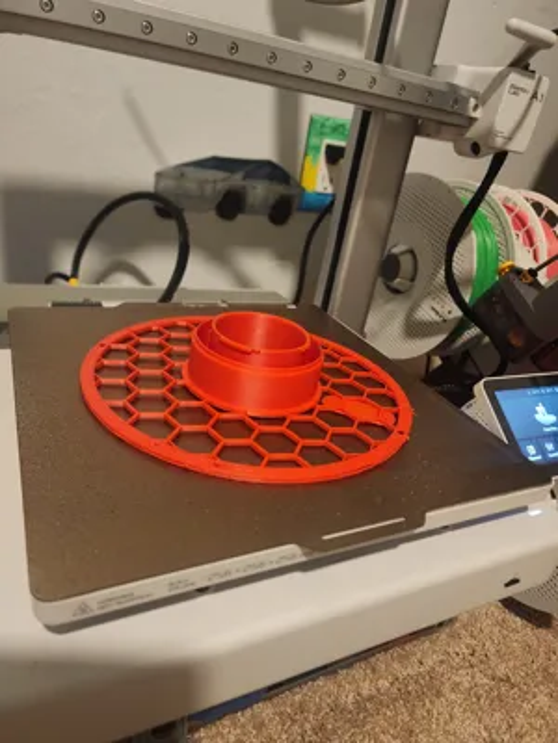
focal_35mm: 23
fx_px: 494
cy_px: 372
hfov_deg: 58.9
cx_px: 279
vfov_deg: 73.9
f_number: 1.8
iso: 640
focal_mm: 6.4
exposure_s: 1/40
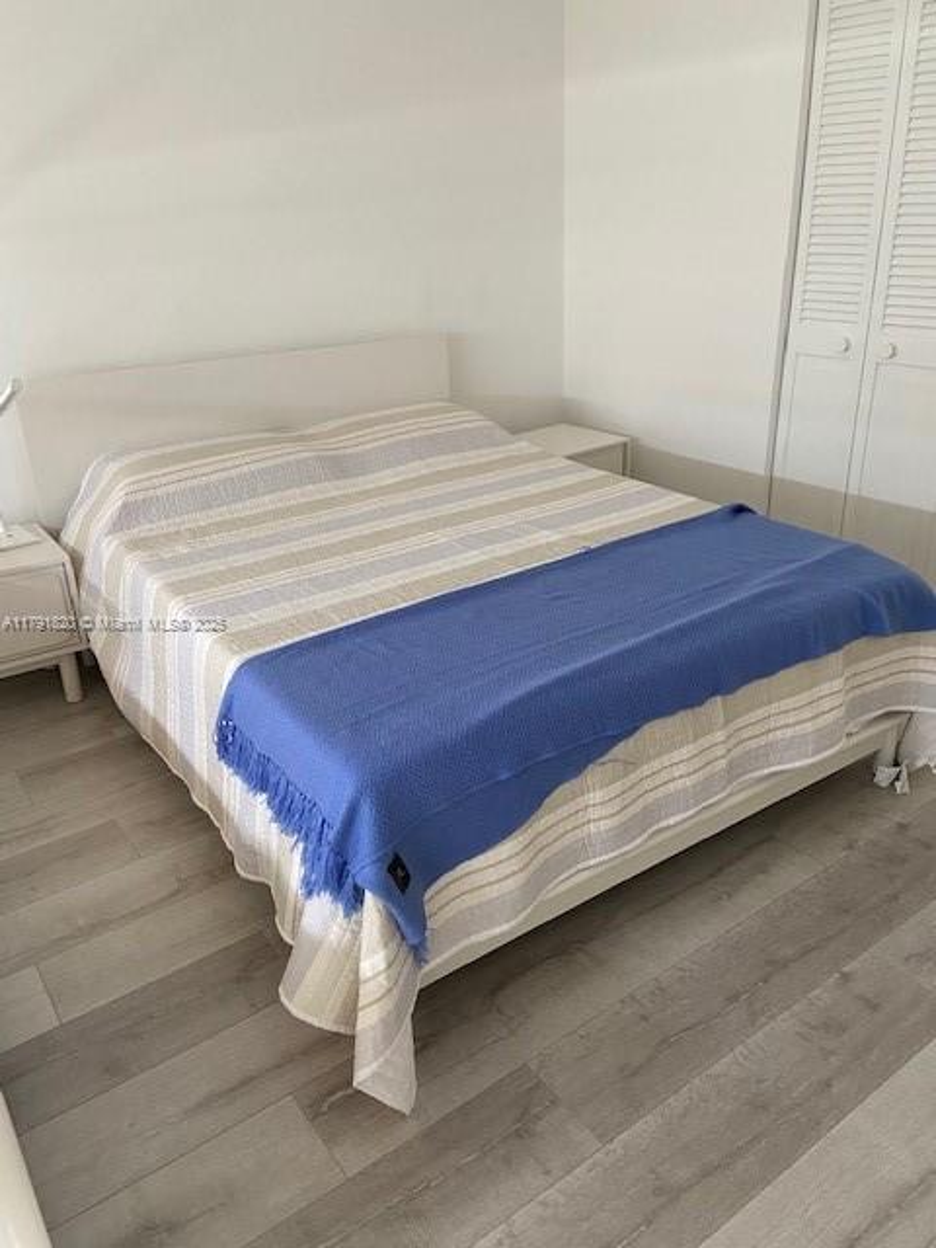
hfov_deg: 53.1
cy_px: 624
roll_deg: +3.6
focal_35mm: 26
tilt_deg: -23.3
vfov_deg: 67.3
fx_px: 937
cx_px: 468
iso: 250
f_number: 1.8
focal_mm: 4.25
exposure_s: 1/60
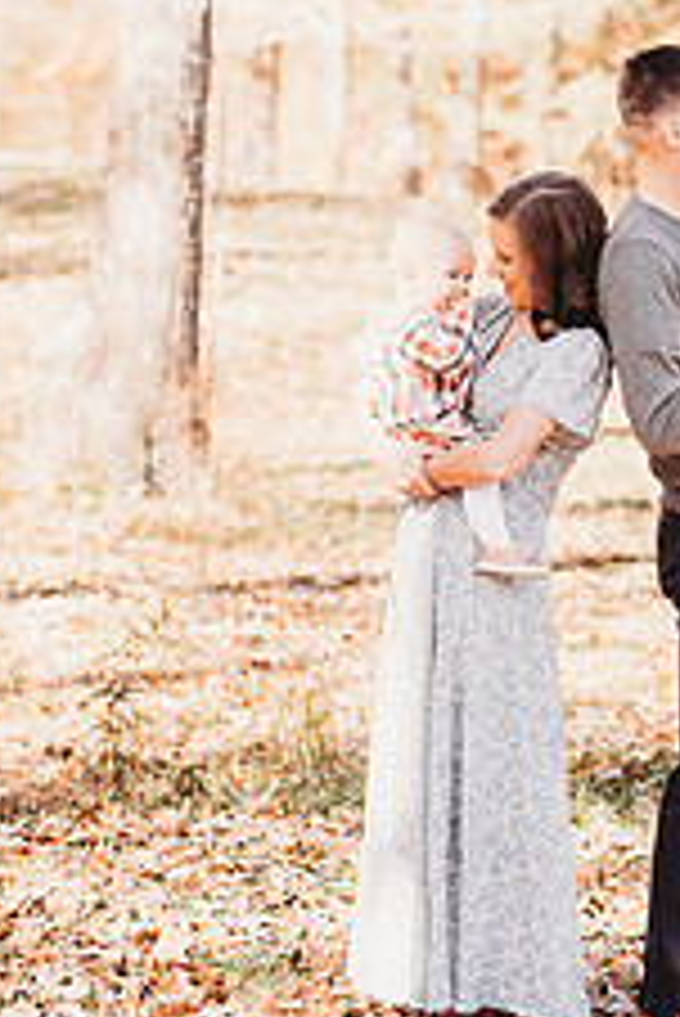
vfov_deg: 12.1
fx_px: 4781
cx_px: 603
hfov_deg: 8.1
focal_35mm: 169
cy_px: 243
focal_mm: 85
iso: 80
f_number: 2.8
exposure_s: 1/200
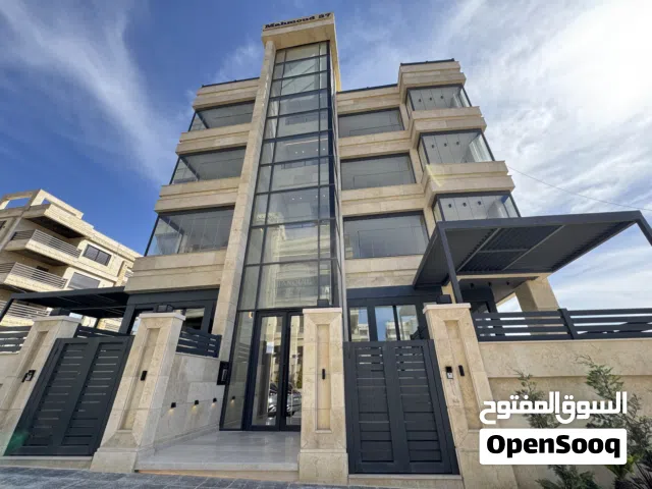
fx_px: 264
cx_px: 326
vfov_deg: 85.7
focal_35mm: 14
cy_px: 244
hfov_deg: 102.1
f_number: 2.2
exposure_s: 1/453
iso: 40
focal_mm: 2.22
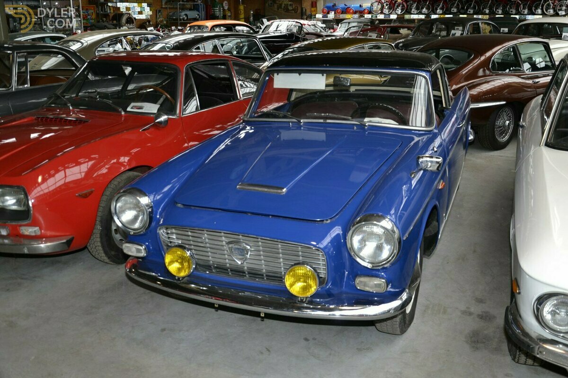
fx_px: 592
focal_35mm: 38
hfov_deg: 51.3
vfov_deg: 35.5
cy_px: 189
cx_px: 284
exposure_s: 1/60
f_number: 5
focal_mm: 25
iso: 200
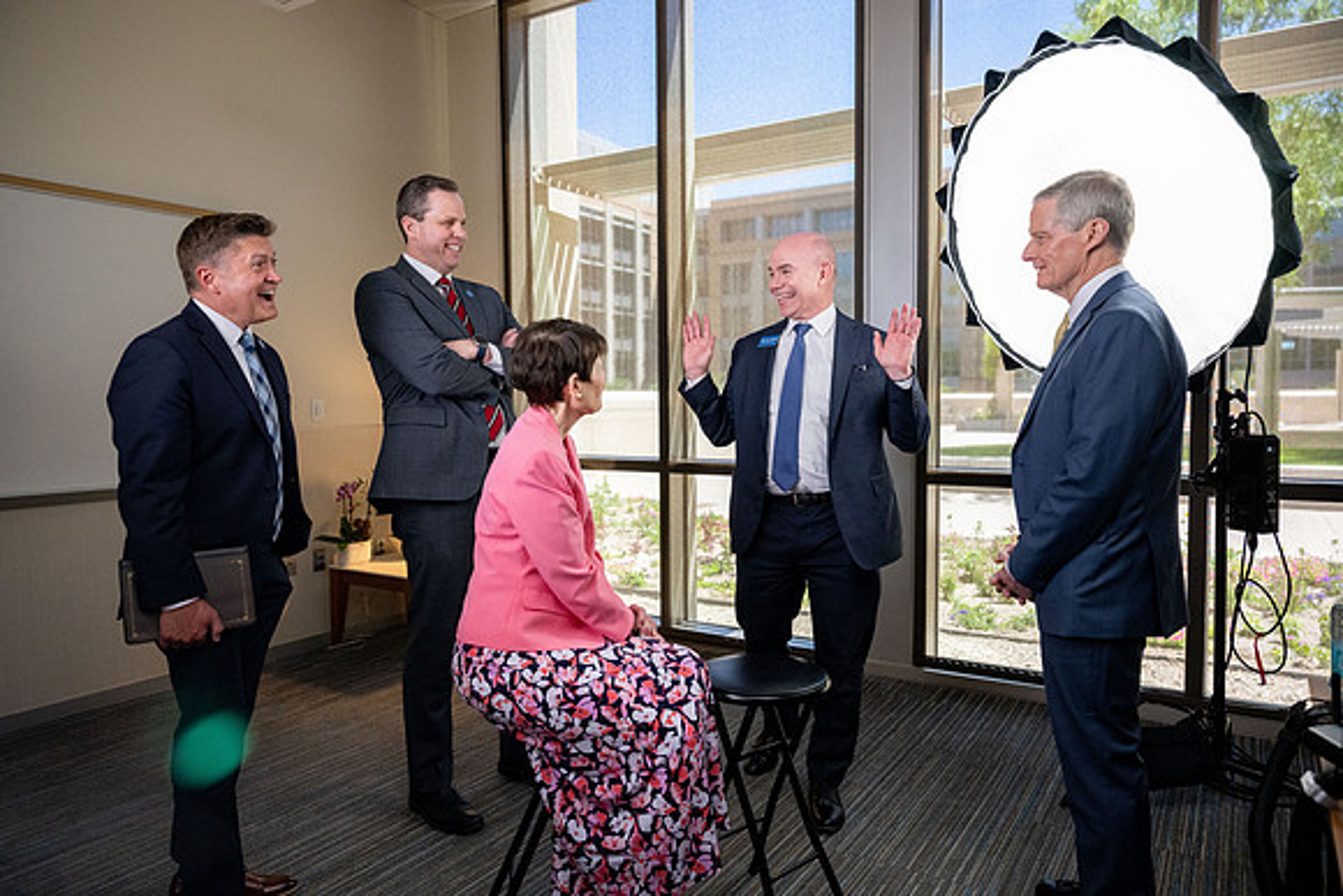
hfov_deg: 73.7
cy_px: 448
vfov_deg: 53.2
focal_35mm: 24
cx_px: 672
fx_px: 896
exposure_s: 1/400
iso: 2500
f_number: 4
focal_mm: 24
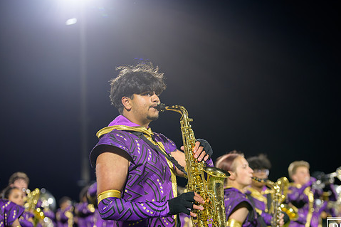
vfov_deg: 13.3
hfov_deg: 19.8
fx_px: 975
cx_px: 203
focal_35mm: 103
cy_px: 132
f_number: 2.8
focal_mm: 85
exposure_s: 1/500
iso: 3200
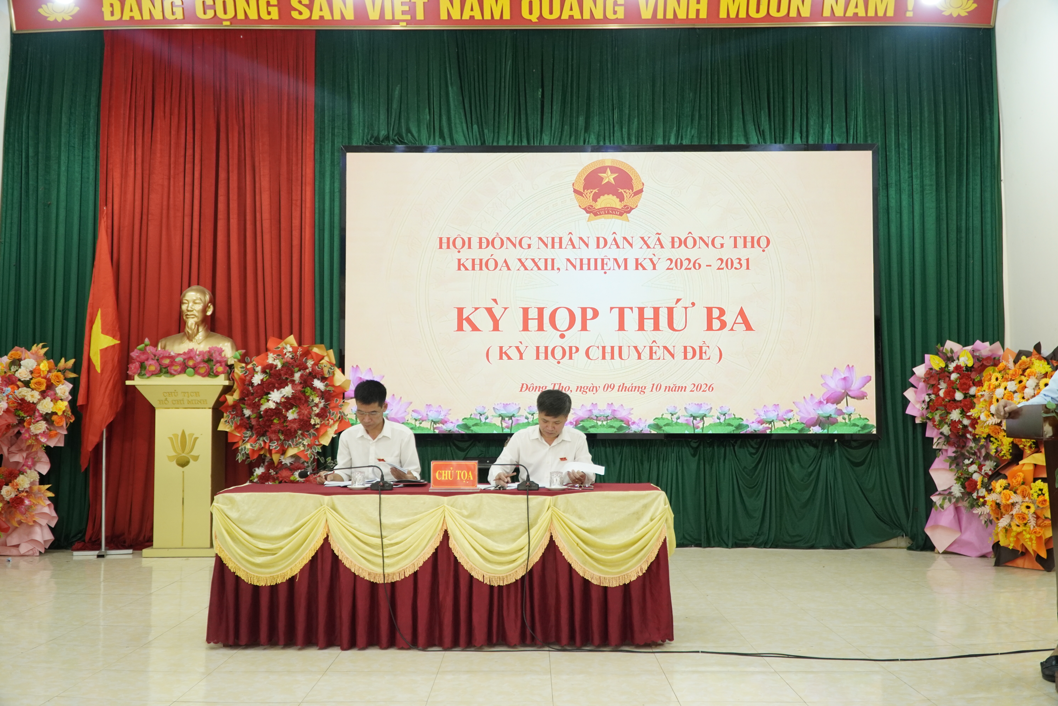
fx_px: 926
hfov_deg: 59.5
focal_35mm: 32
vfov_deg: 41.7
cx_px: 529
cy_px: 353
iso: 1000
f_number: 4
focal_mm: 21
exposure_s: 1/60
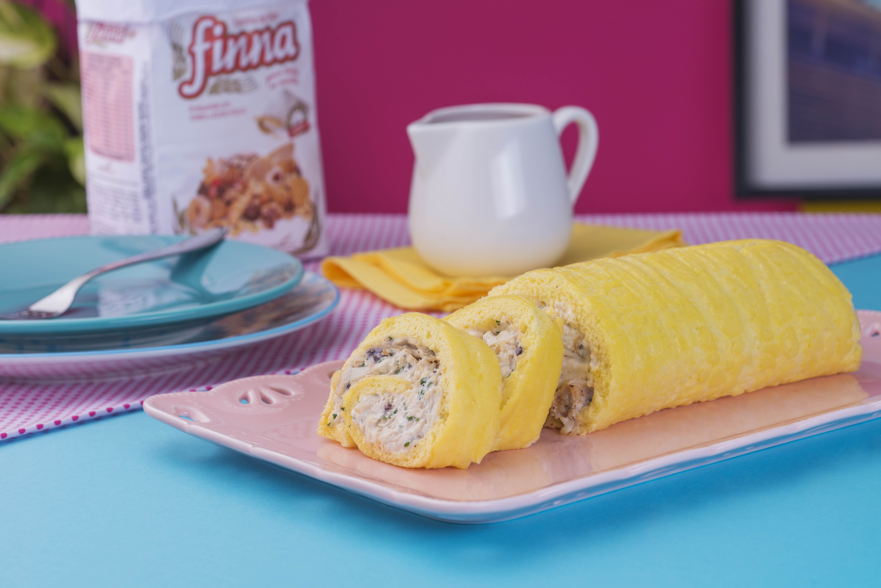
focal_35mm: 85
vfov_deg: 16.1
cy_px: 294
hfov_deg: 23.9
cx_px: 440
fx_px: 2081
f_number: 11
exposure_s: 1/160
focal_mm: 85
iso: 160
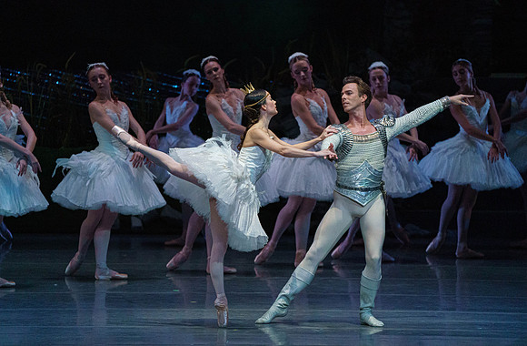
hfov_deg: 5.7
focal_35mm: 366
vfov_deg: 3.7
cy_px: 176
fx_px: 5325
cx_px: 264
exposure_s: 1/250
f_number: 5.6
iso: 8000
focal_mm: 364
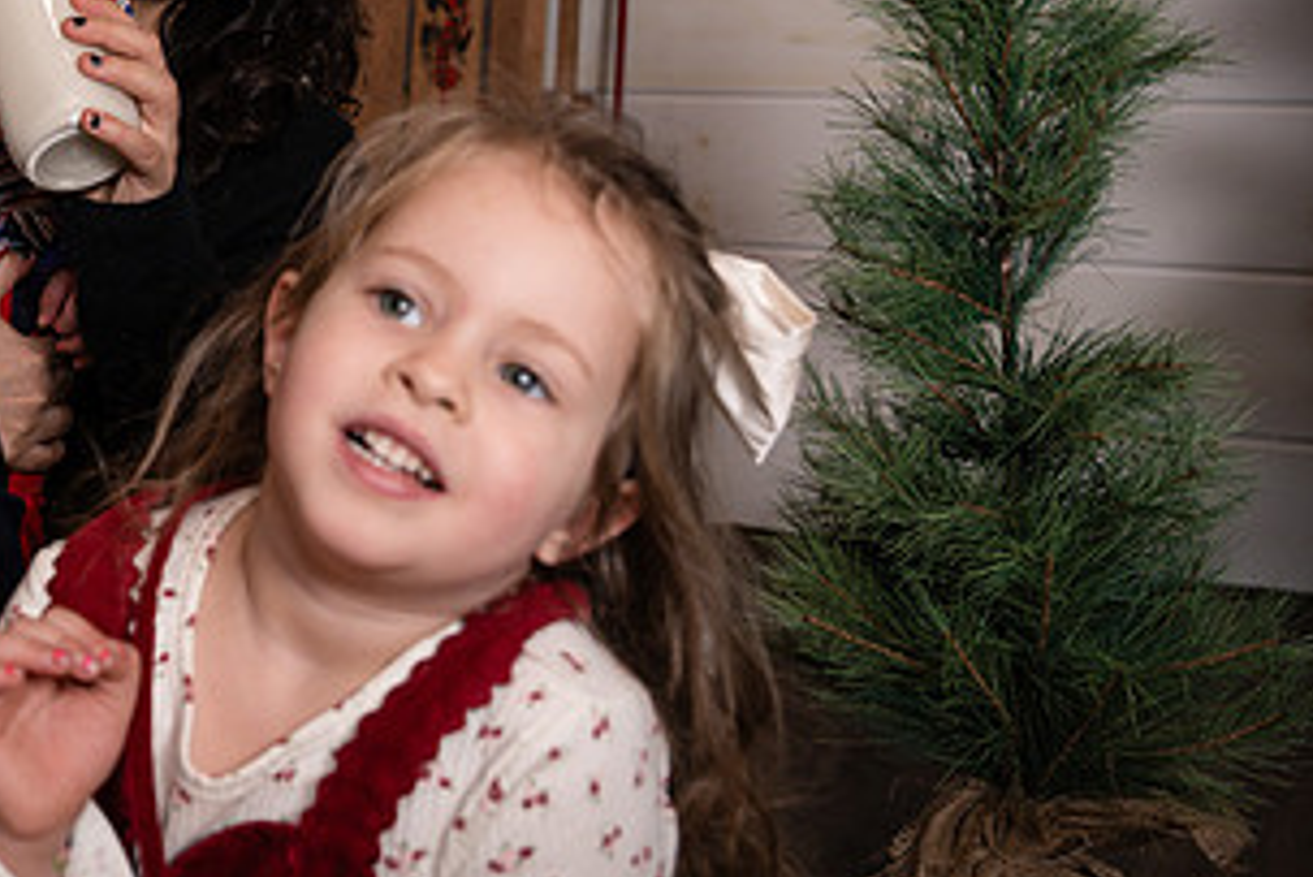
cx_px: 130
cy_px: 93
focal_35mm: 63
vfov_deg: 21.1
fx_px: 2299
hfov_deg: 30.5
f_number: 4
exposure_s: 1/250
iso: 250
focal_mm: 33
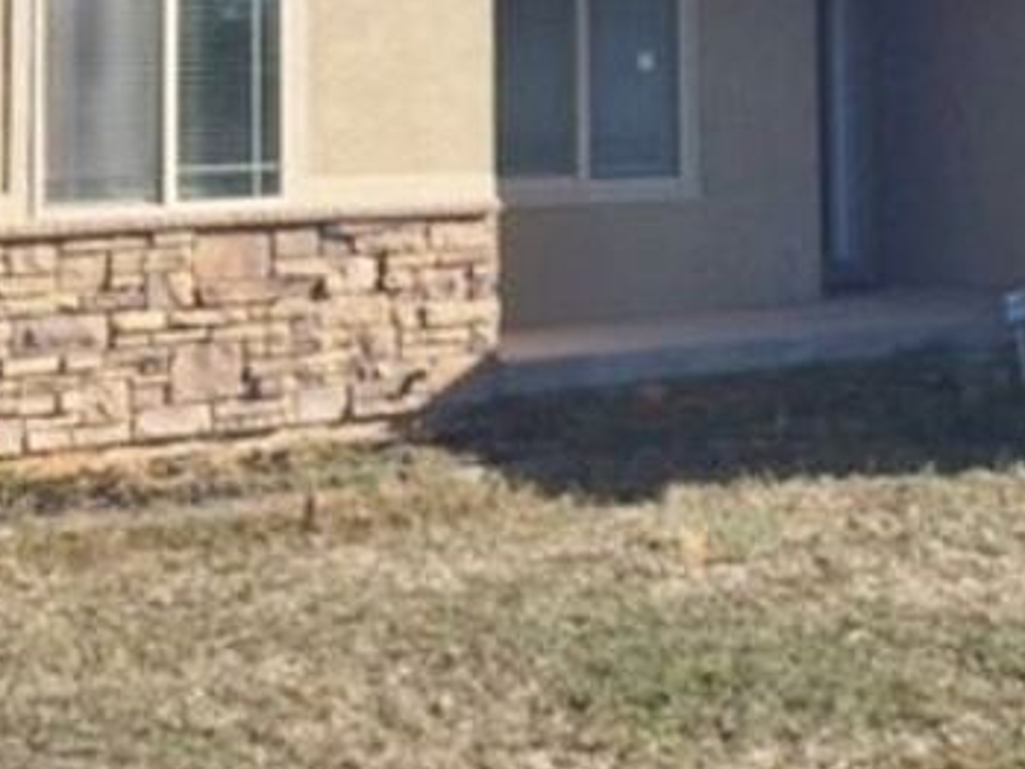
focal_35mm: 85
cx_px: 896
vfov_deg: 16.8
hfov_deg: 22.5
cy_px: -103
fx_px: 2518
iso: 32
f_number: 2.2
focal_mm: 4.15
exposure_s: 1/1319
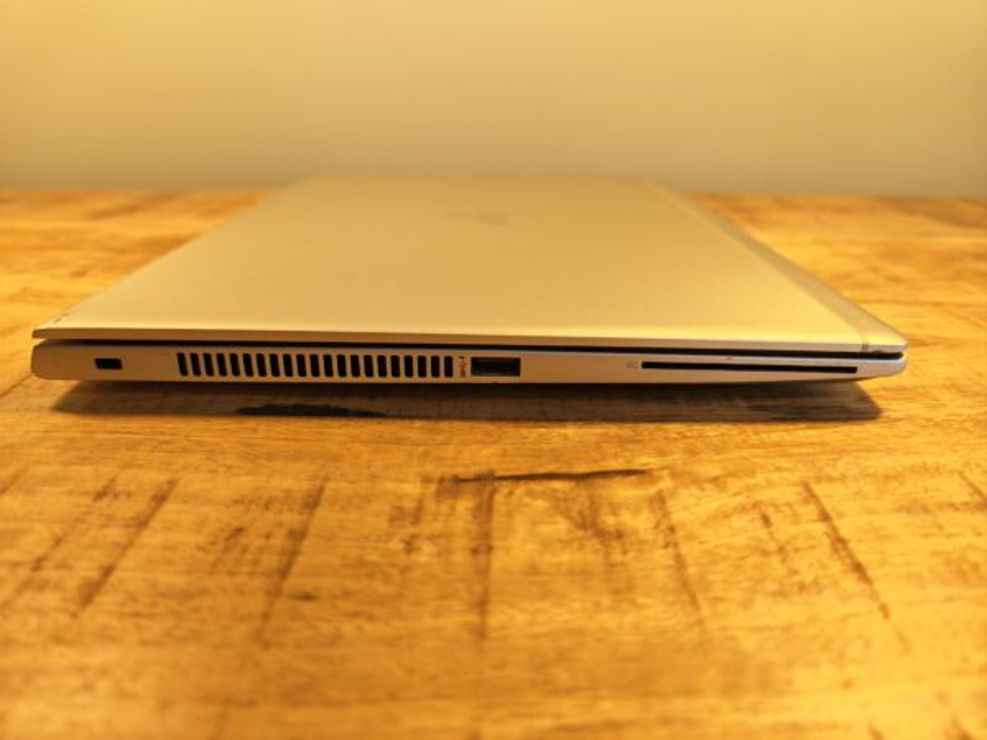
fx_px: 656
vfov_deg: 58.9
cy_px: 370
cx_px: 494
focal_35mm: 23
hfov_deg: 73.9
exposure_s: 1/50
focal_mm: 6.55
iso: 80
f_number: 1.6
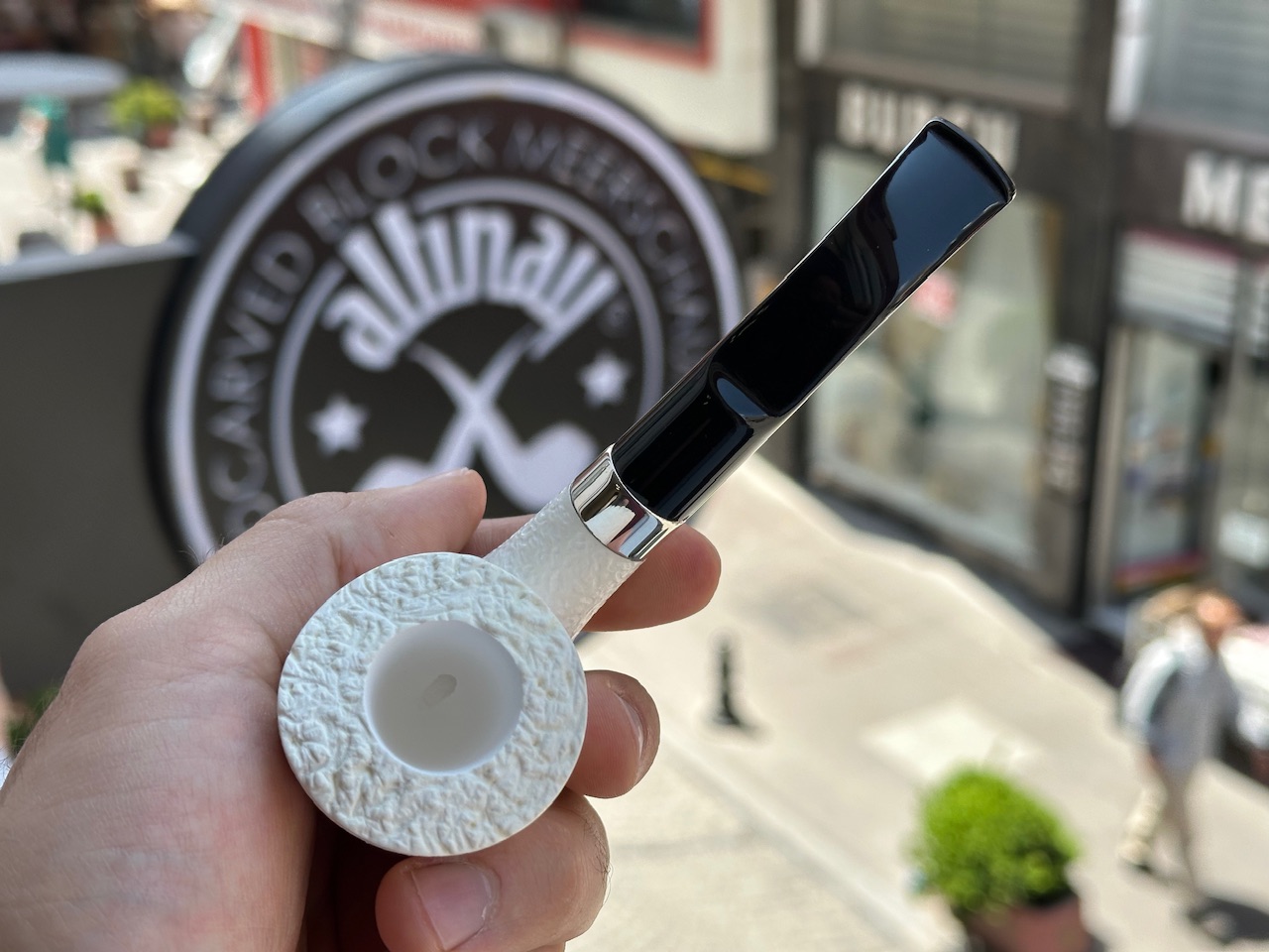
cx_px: 634
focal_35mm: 48
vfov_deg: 30.3
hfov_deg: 39.7
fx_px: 1760
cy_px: 476
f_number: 1.78
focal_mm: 6.86
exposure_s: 1/1323
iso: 64
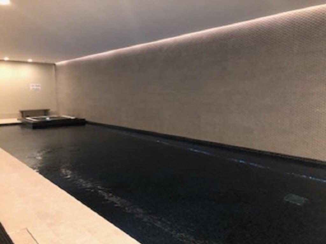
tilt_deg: -7.2
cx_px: 163
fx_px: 264
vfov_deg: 49.7
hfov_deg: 63.4
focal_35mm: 28
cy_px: 122
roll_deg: +0.2
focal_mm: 3.99
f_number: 1.8
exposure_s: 1/50
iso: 200
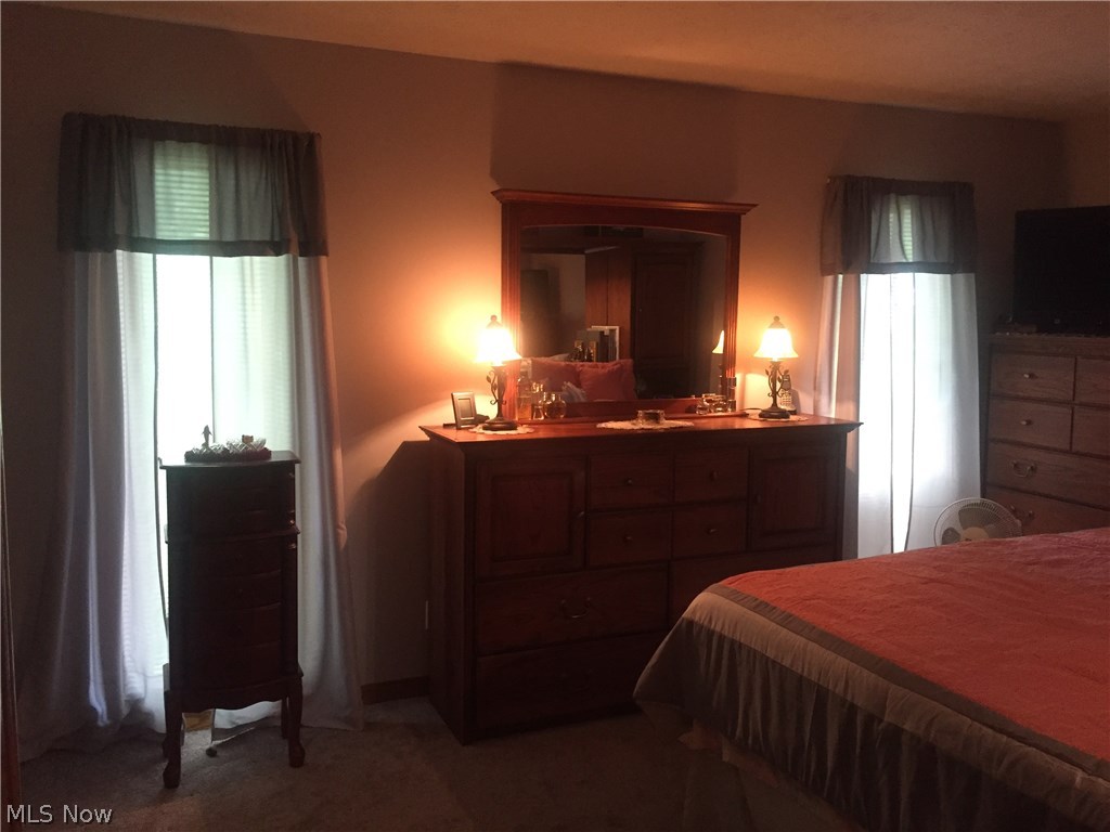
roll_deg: -0.5
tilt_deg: -6.4
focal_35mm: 29
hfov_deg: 61.7
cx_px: 555
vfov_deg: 48.2
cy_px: 416
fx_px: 930
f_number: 2.2
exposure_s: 1/30
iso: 250
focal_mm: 4.15
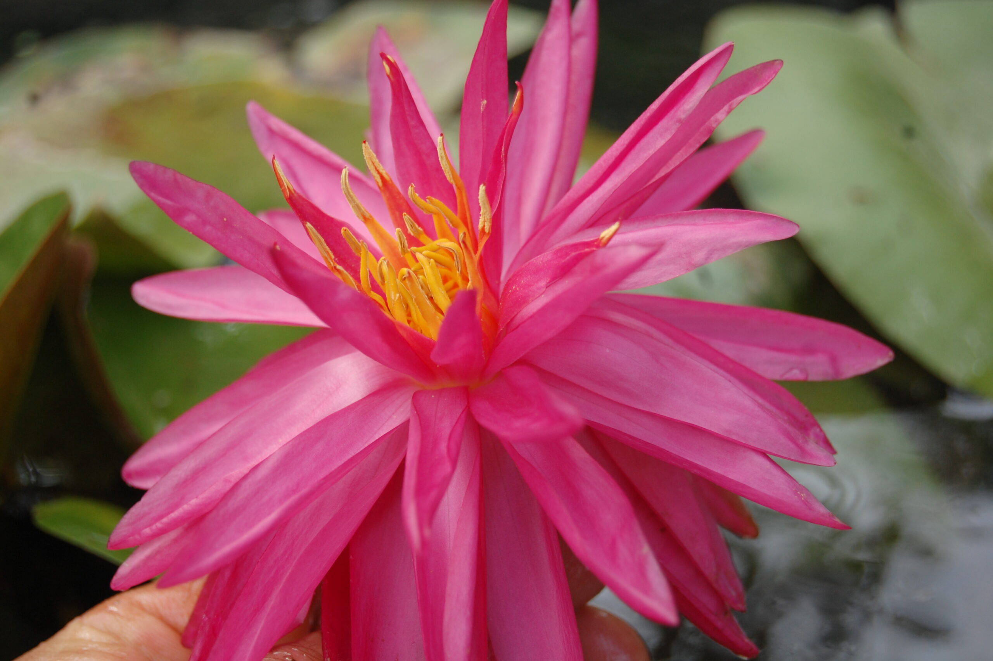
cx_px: 496
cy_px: 330
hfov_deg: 24.6
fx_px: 2274
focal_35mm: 82
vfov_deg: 16.5
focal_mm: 55
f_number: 5.6
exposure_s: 1/320
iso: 400
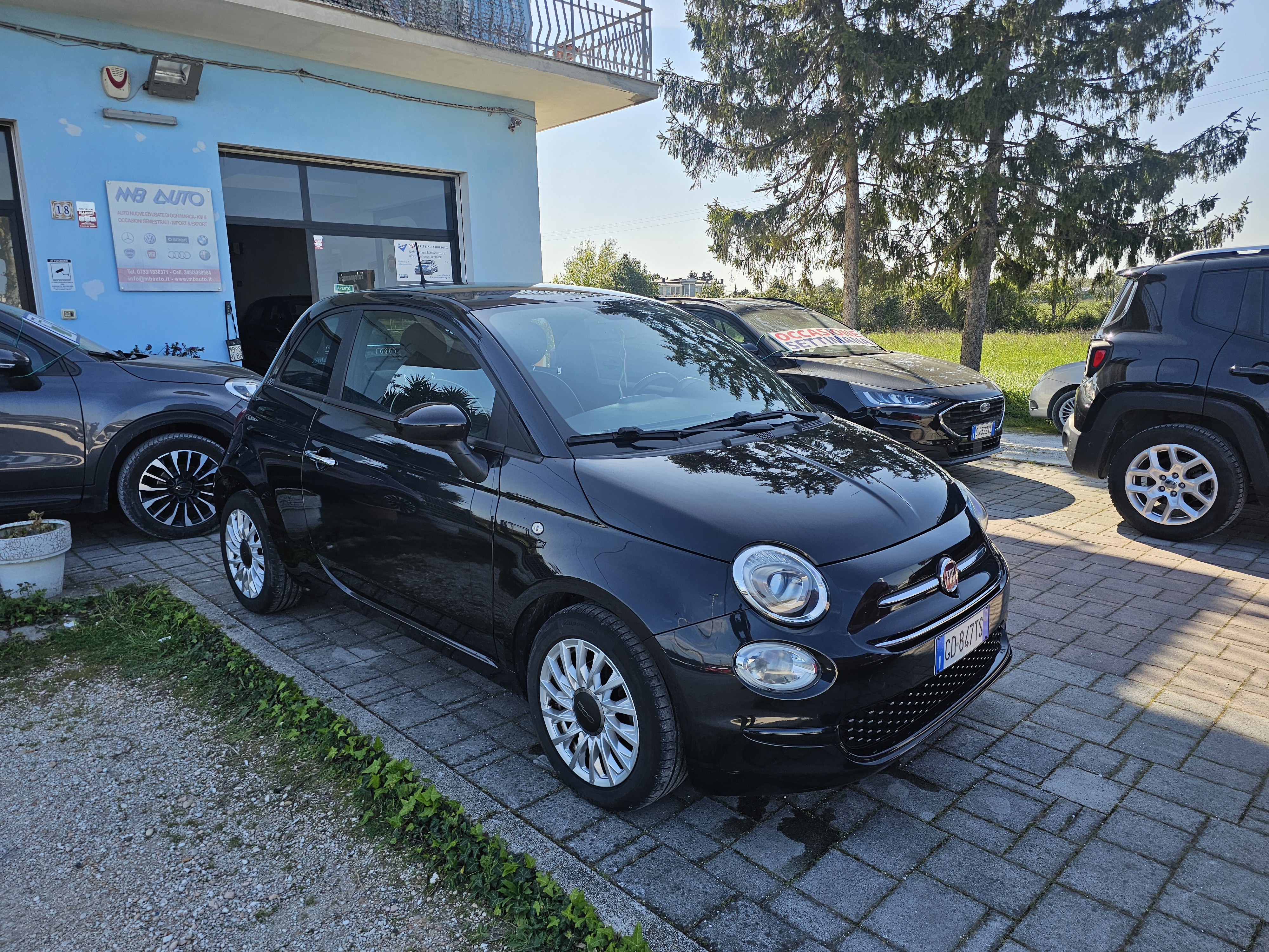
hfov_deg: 73.9
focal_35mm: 23
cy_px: 476
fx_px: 843
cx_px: 634
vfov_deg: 58.9
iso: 25
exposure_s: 1/719
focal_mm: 6.3
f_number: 1.7
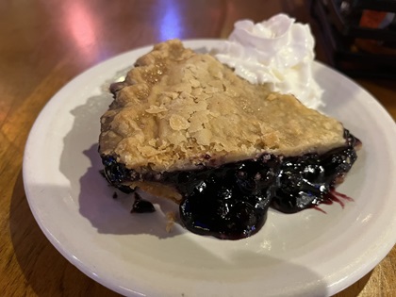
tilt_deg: -45.6
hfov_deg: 67.3
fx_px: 297
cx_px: 198
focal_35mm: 26
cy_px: 148
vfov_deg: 53.1
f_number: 1.6
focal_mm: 5.1
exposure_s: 1/30
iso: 500
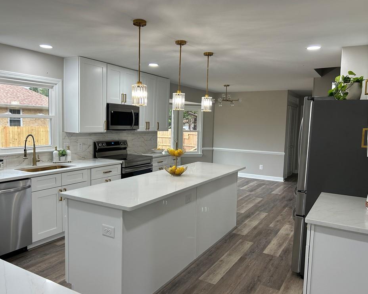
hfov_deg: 62.2
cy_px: 150
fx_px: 305
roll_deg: -0.9
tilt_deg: -5.6
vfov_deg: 51.5
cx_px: 171
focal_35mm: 28
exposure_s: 1/120
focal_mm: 5.7
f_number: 1.5
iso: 64
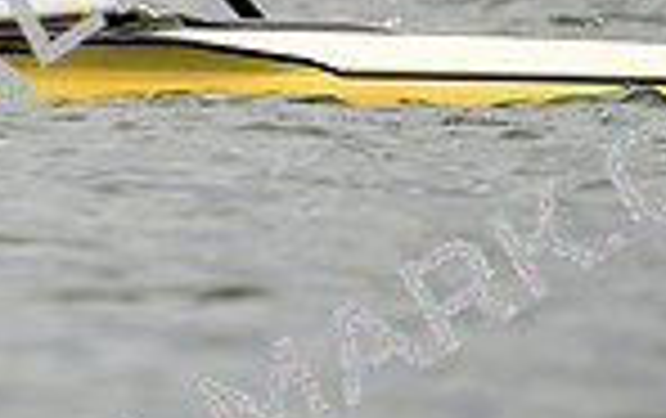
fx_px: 28831
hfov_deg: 1.3
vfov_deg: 0.8
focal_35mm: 1586
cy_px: -231
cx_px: -531
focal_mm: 397
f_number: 6.3
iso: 400
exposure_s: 1/2000
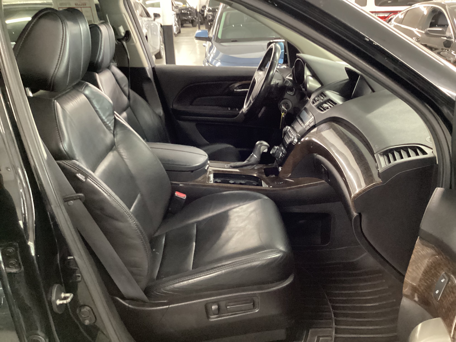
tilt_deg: -24.7
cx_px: 228
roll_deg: +1.7
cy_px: 171
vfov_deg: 45.4
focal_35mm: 31
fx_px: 408
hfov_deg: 58.4
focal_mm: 3.3
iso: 640
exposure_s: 1/30
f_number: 2.4
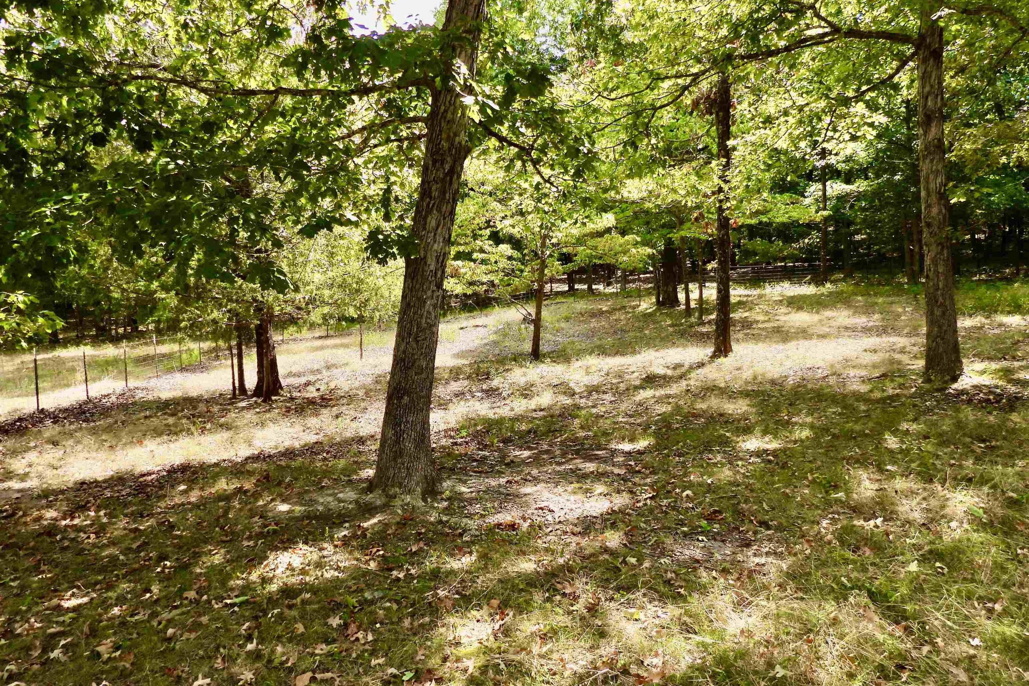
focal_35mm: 25
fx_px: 715
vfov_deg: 51.3
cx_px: 514
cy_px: 364
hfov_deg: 71.5
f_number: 2.8
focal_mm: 4.3
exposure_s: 1/400
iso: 100
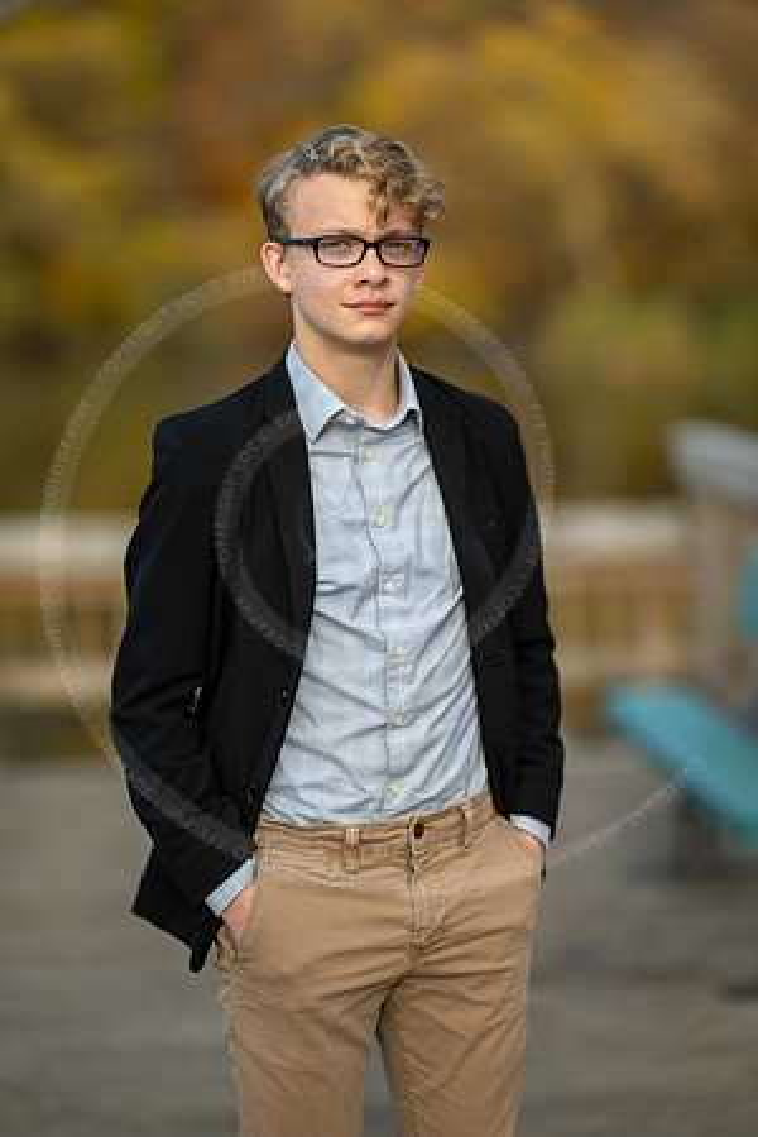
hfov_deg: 16.1
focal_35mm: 85
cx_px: 379
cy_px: 568
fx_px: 2684
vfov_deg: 23.9
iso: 50
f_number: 1.2
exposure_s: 1/1600
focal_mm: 85
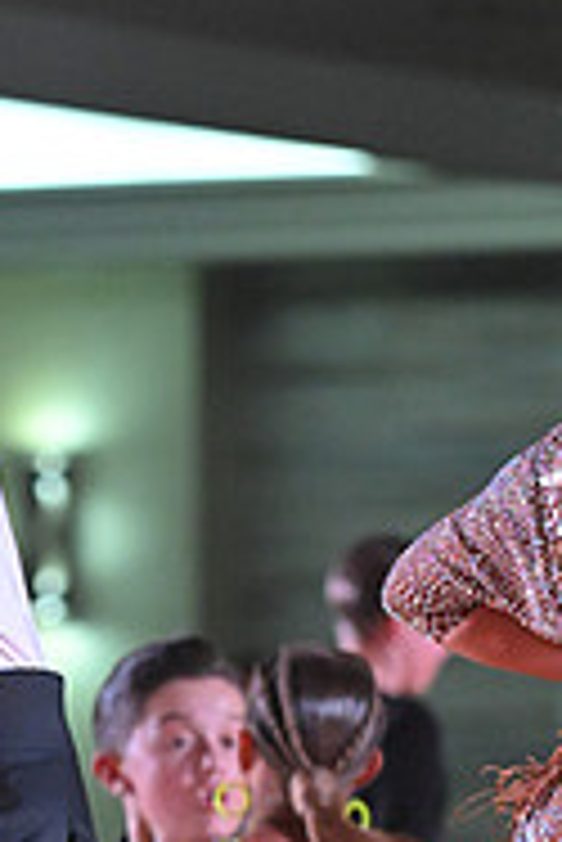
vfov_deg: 3.6
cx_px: 137
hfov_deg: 2.4
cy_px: 1027
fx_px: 13415
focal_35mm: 574
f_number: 5
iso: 5000
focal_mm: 185
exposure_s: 1/400
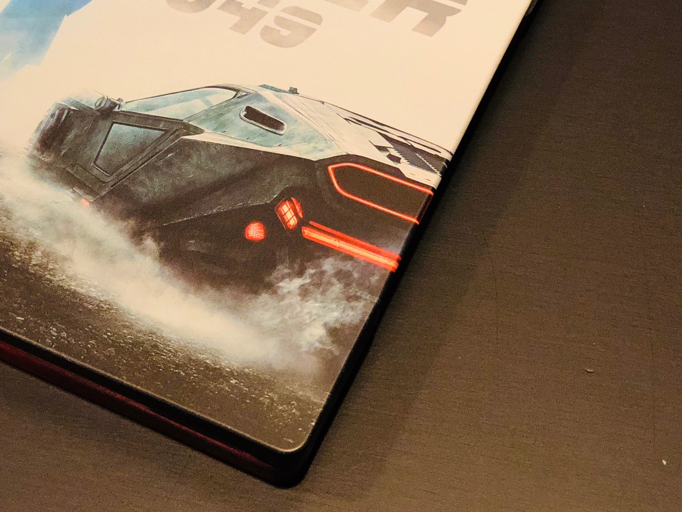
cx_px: 224
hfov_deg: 23.4
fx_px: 1635
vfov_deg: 17.7
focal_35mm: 83
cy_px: 119
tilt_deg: -54.7
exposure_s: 1/9
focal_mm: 6
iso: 160
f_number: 2.4
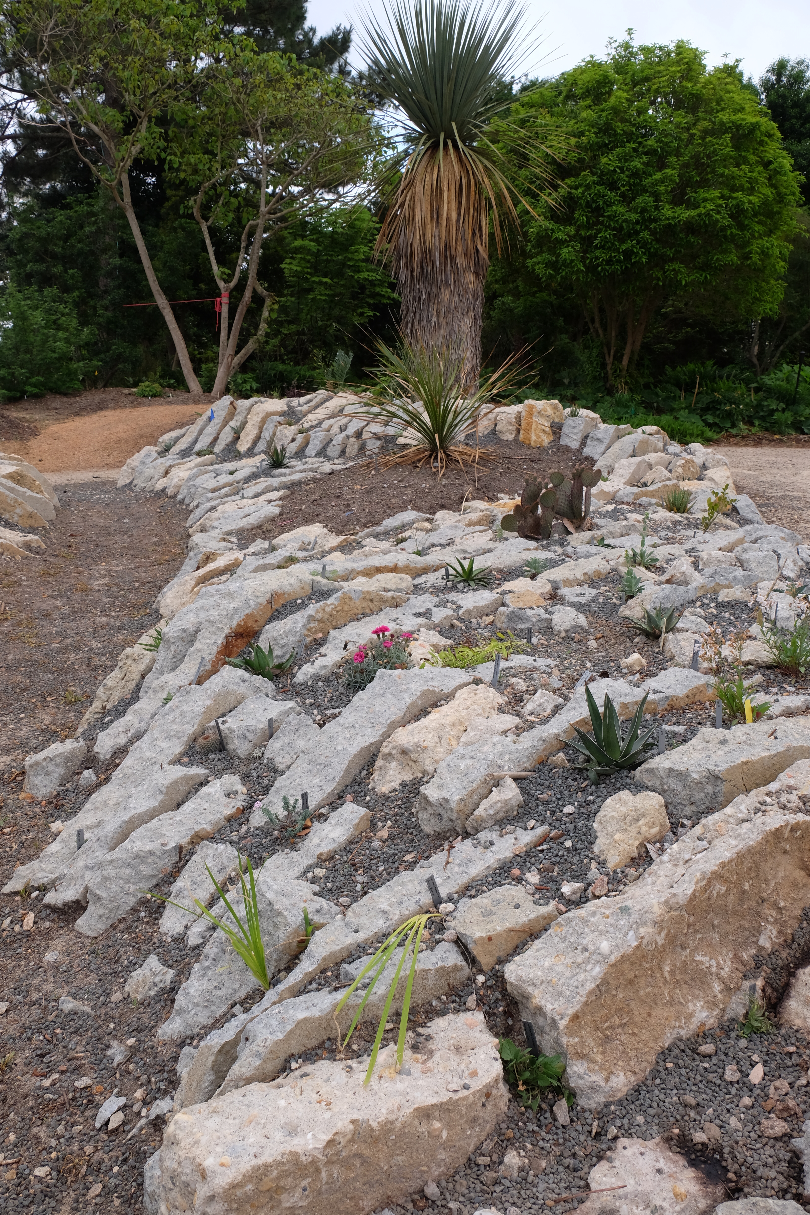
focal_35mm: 30
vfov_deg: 61.9
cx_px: 405
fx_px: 1012
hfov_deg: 43.6
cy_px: 608
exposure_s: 1/60
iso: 320
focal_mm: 20.1
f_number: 8
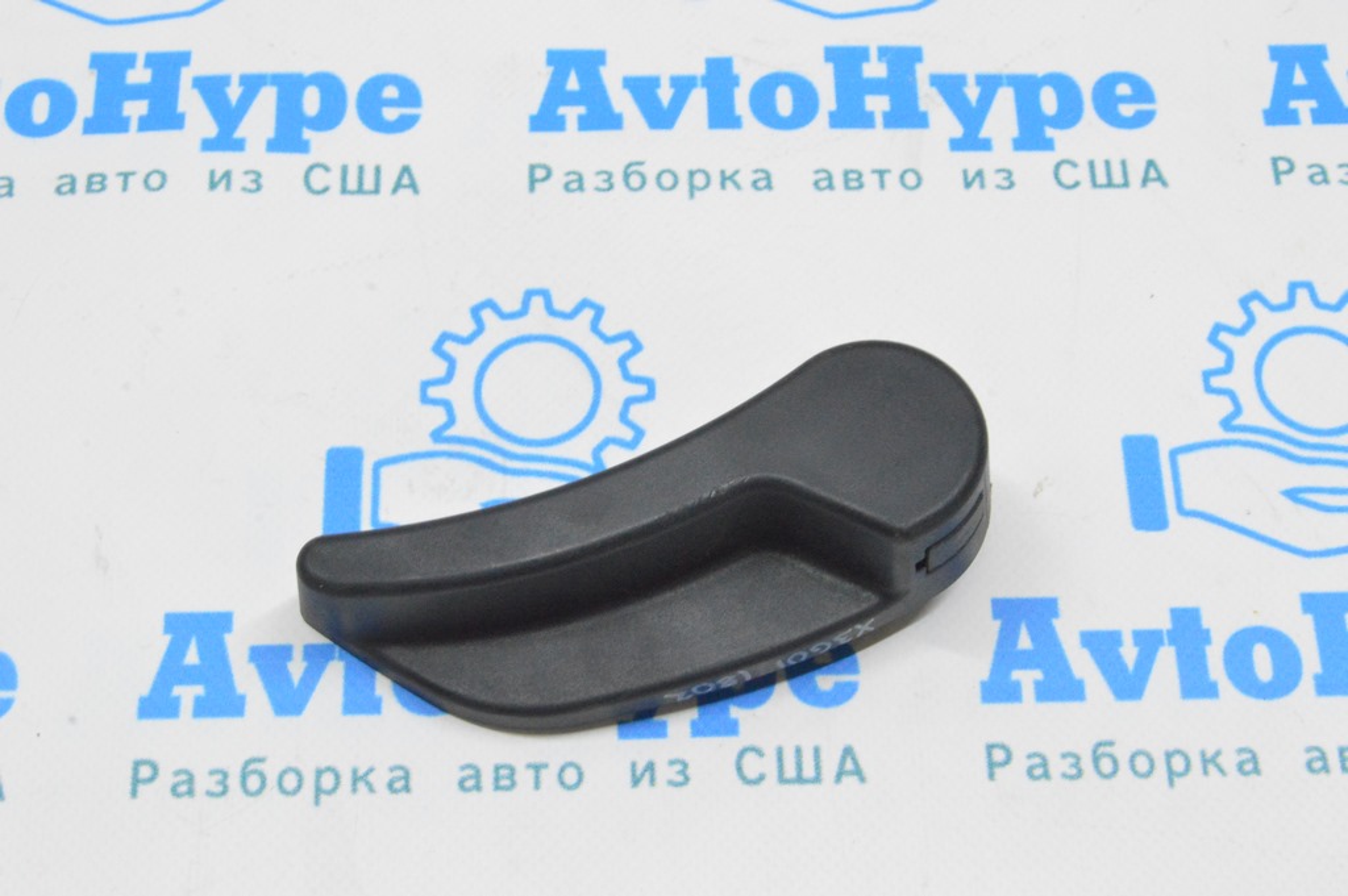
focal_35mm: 63
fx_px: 2357
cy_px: 448
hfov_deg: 31.9
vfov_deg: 21.5
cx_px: 674
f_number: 20
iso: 6400
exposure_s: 1/15
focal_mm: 42
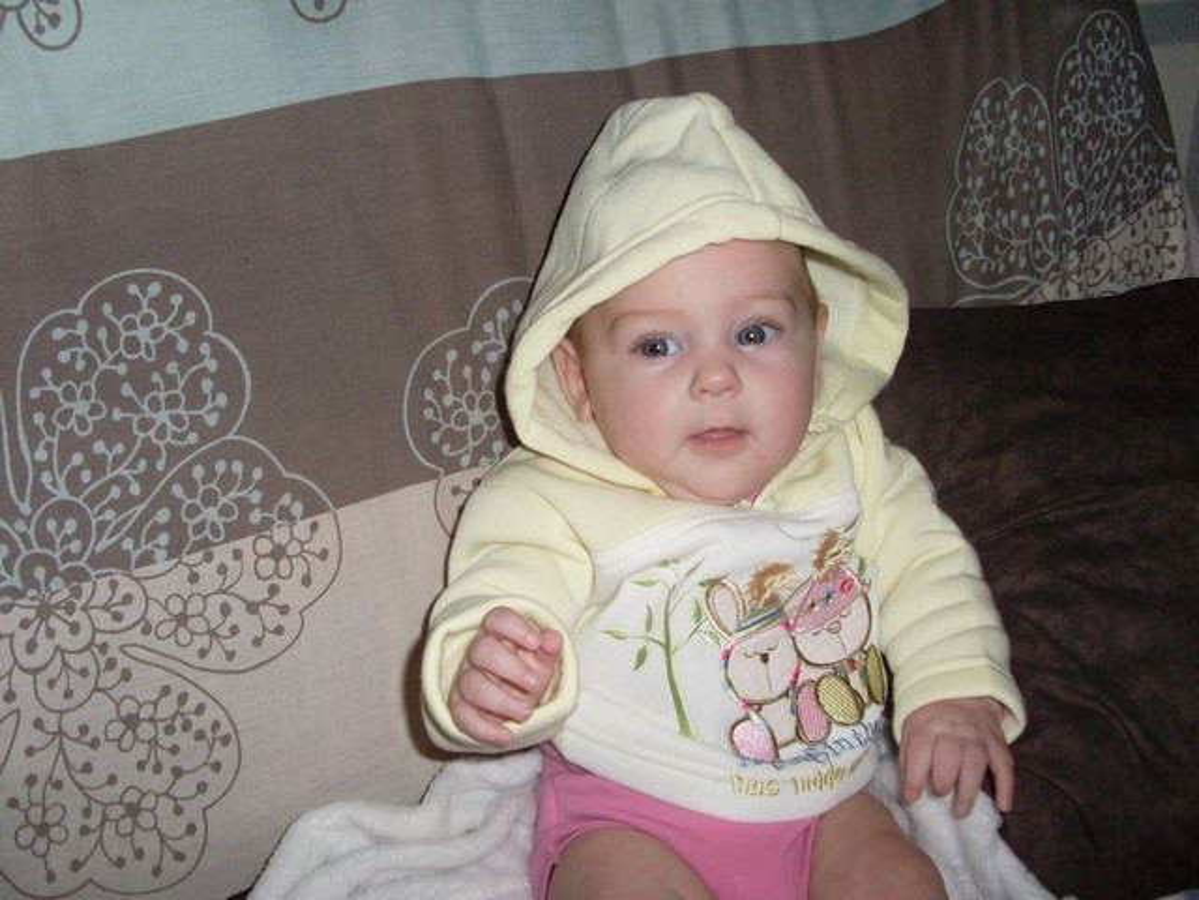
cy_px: 450
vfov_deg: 37.7
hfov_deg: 49.0
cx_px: 600
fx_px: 1316
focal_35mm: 38
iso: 100
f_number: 3
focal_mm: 6.3
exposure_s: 1/45
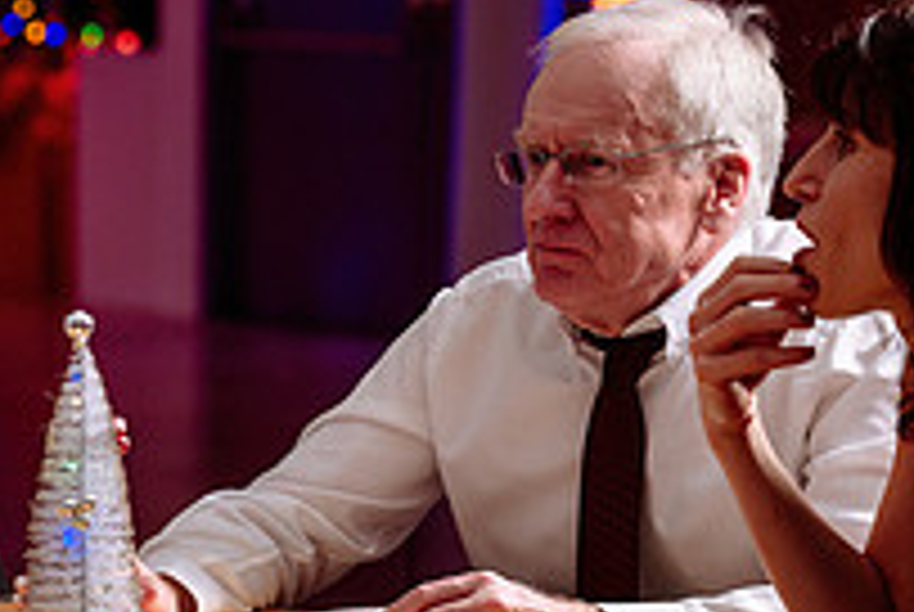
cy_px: 644
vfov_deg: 6.4
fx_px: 5492
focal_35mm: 216
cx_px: -223
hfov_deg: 9.4
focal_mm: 70
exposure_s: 1/160
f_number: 2.8
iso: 500
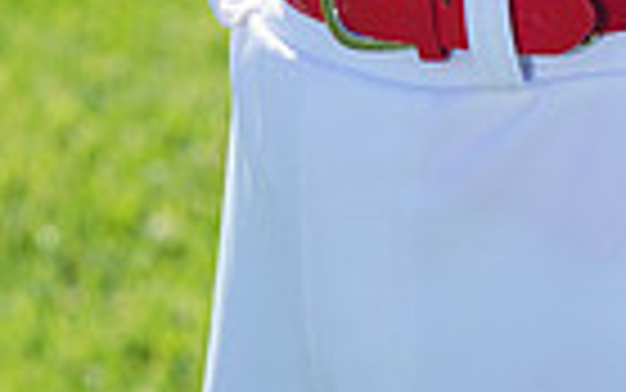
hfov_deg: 2.5
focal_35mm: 852
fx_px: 14541
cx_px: 565
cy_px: -883
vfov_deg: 1.5
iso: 200
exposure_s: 1/200
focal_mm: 200
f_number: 10
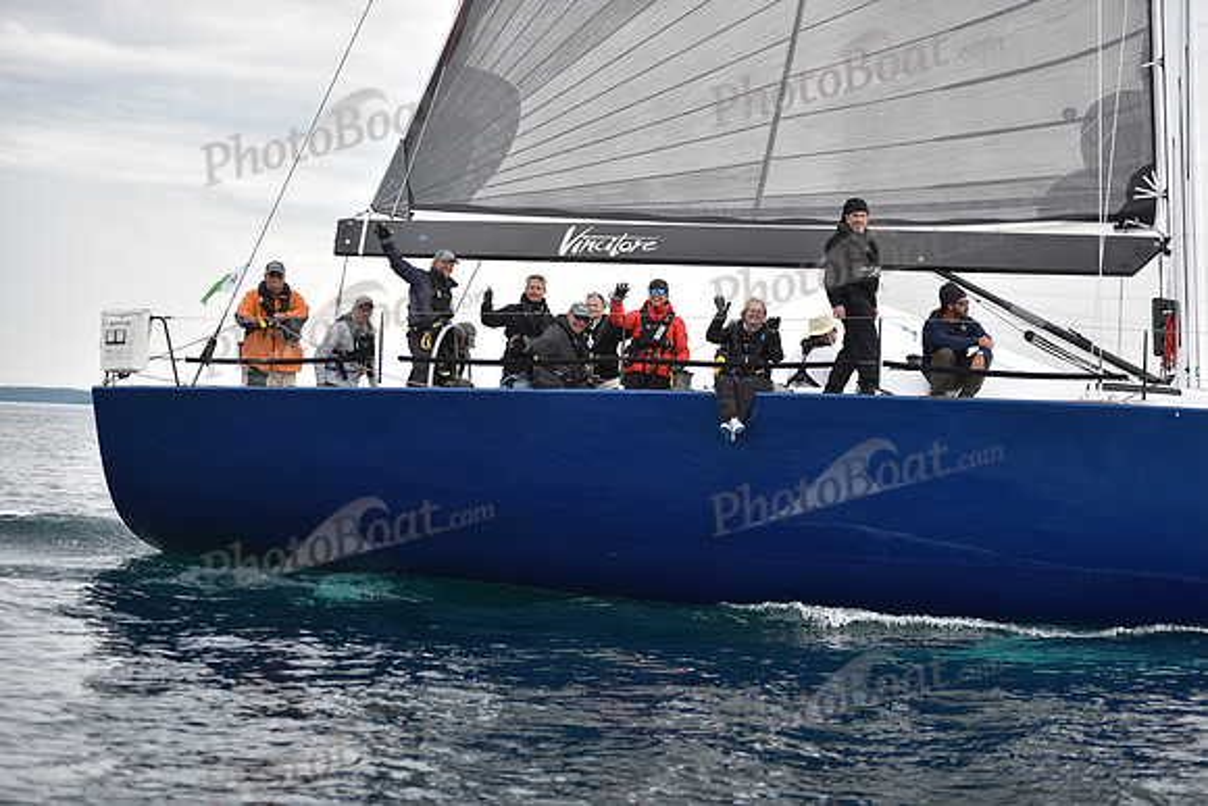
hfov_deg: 28.8
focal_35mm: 70
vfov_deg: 19.5
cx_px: 604
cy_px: 403
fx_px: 2349
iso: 250
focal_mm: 70
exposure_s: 1/800
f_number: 2.8
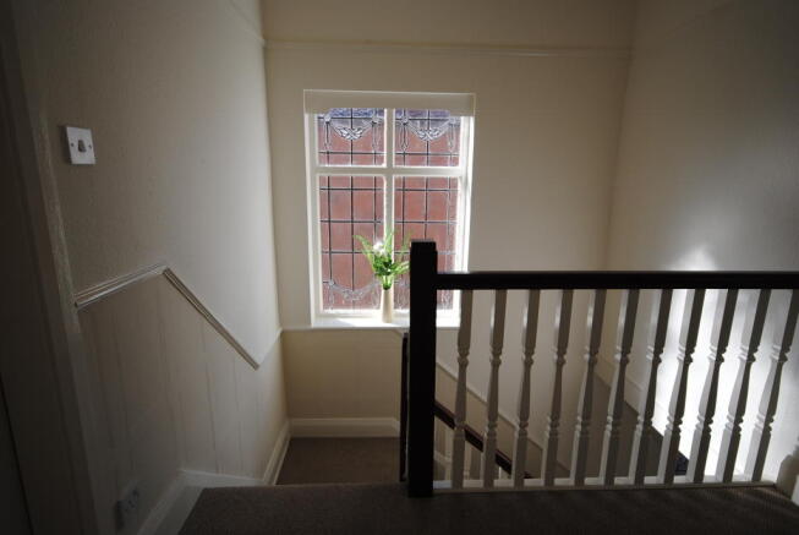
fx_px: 433
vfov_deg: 63.4
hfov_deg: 85.4
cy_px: 268
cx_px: 400
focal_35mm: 20
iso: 125
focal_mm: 13
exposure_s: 1/125
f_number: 5.6
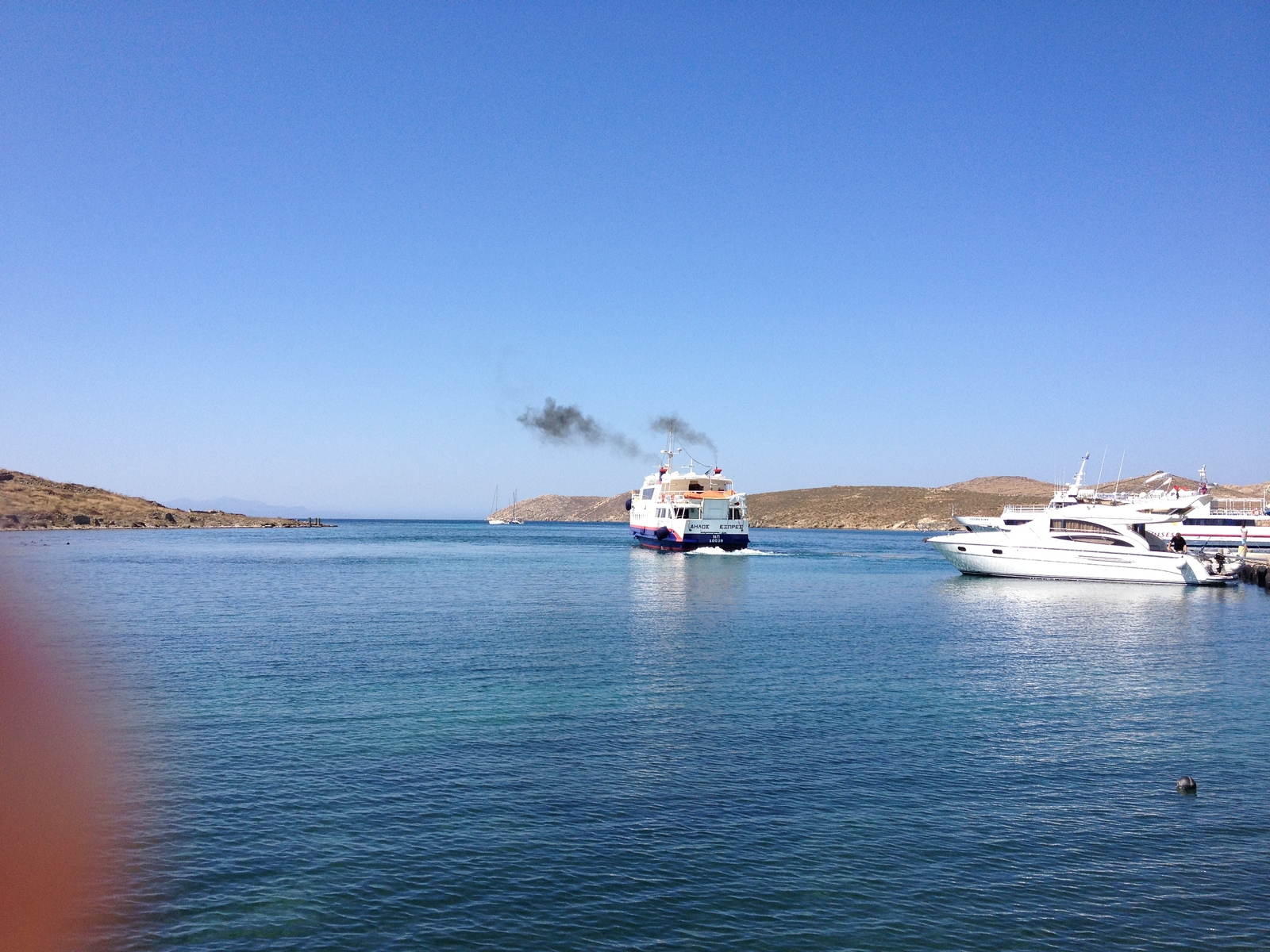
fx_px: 1284
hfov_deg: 52.6
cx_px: 635
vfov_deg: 40.7
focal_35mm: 35
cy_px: 476
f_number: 2.4
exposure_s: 1/1972
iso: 50
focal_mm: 4.28
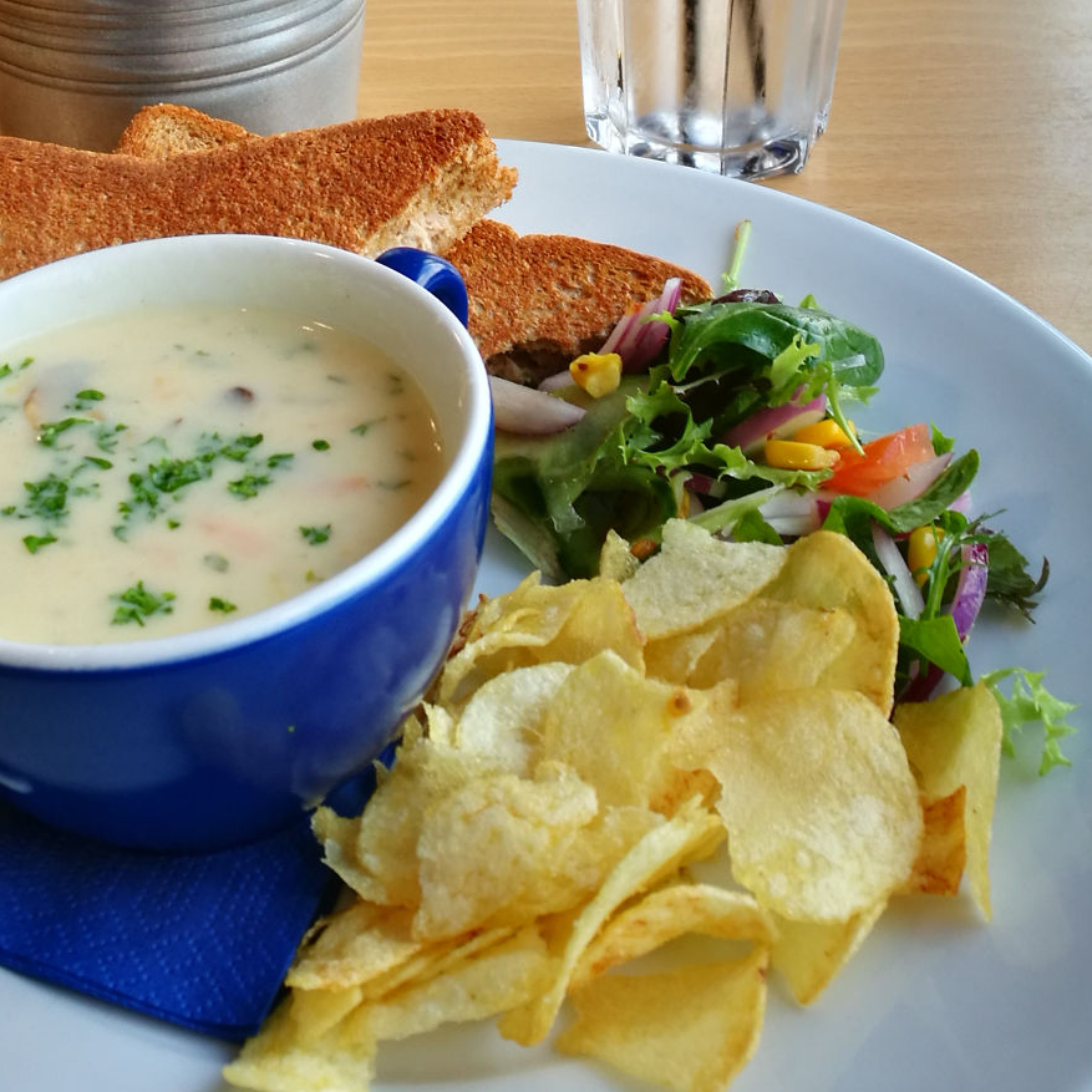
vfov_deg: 29.9
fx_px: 1927
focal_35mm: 54
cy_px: 56
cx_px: 296
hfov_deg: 31.2
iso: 100
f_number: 2.2
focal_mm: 4.5
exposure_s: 1/50
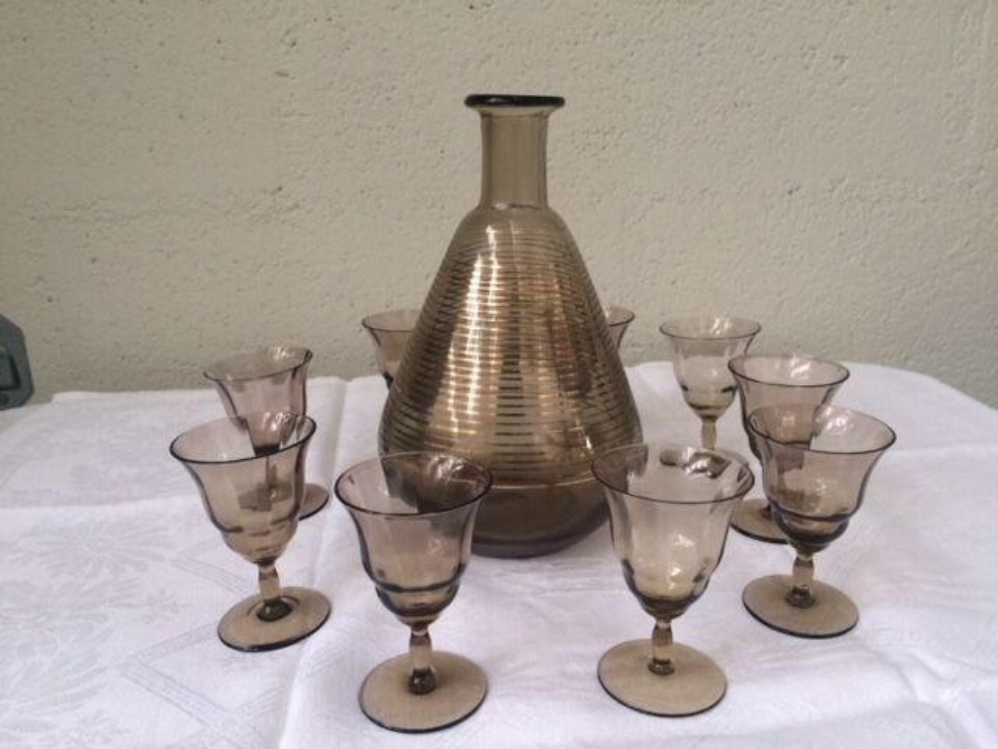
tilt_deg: -18.0
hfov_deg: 61.7
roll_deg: +0.8
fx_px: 836
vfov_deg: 48.2
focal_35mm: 29
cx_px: 499
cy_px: 374
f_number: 2.2
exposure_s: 1/33
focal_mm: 4.15
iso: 64
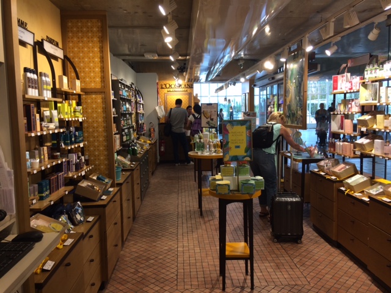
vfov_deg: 48.2
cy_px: 146
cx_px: 196
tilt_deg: -4.4
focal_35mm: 29
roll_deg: +0.3
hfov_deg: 61.7
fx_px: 328
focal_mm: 4.15
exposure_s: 1/100
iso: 50
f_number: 2.2
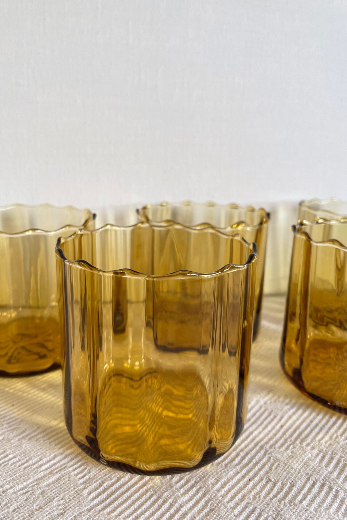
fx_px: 405
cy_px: 255
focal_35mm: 28
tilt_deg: -14.4
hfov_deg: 46.3
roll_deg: -0.5
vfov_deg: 65.5
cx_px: 155
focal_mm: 4.2
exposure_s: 1/100
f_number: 1.6
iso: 80
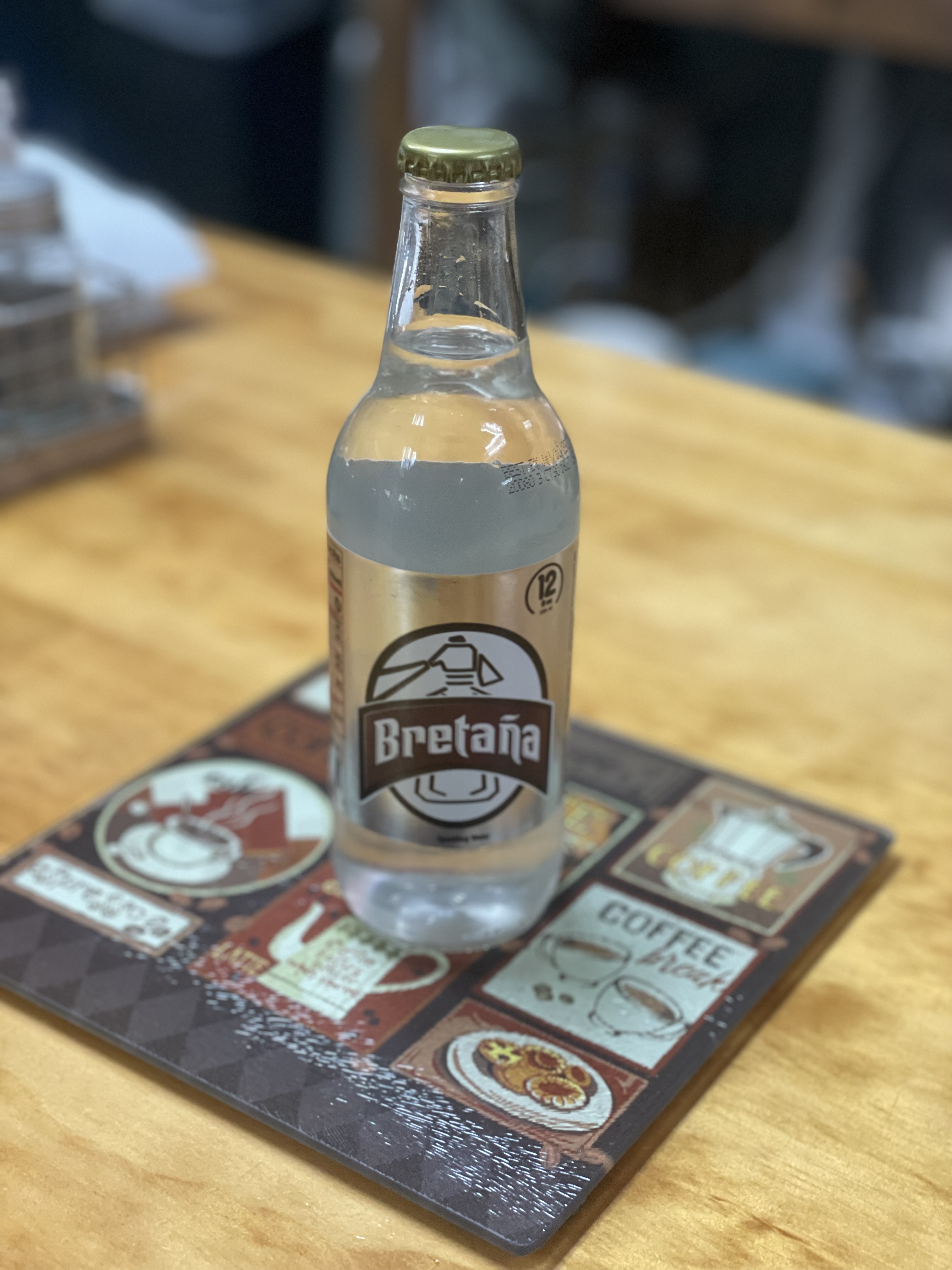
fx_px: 1907
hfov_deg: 28.0
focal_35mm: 52
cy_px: 635
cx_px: 476
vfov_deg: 36.8
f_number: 2
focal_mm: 6
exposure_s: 1/75
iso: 250
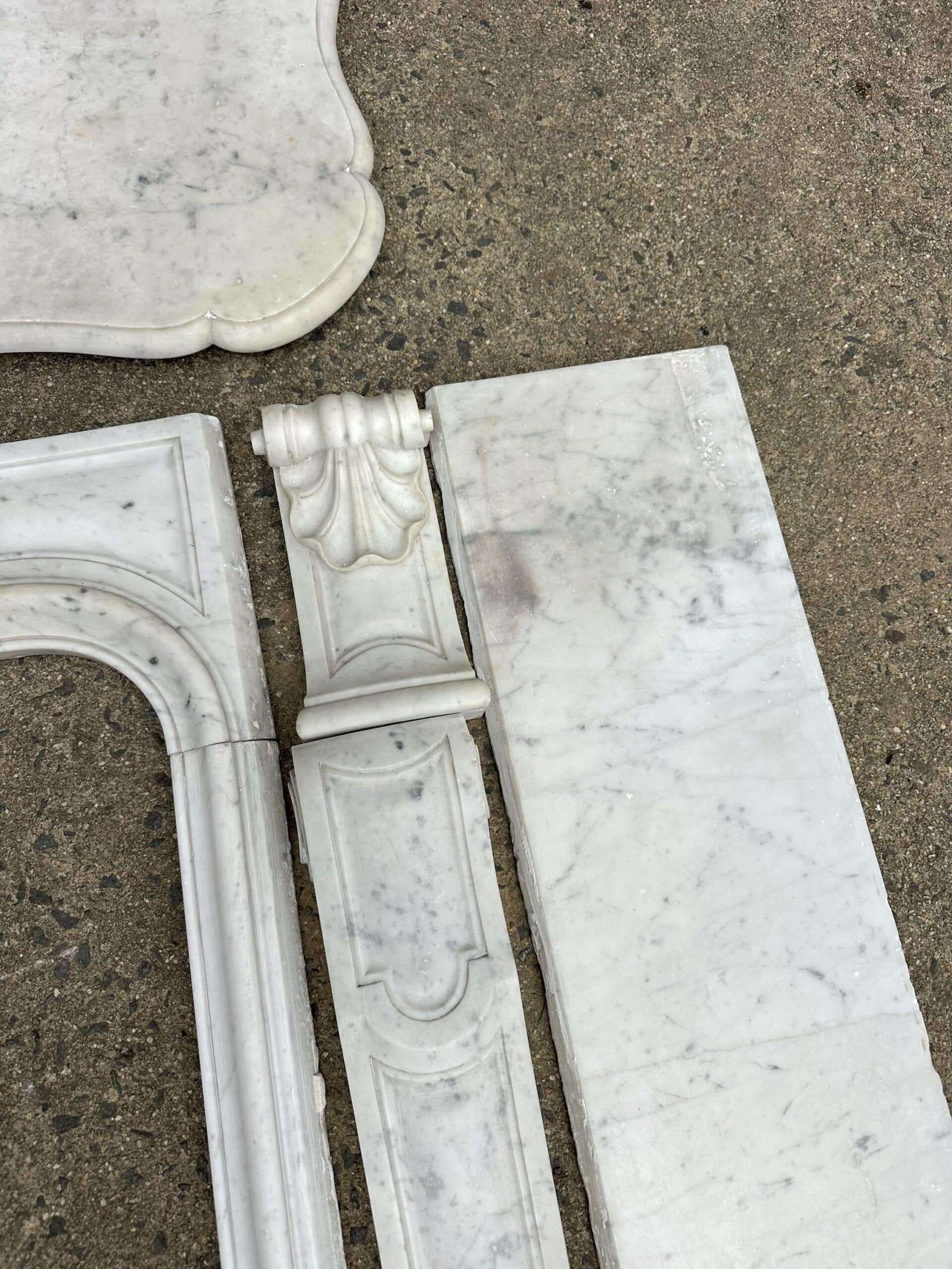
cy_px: 634
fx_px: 880
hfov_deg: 56.8
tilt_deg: -75.3
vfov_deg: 71.6
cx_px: 476
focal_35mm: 24
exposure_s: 1/8197
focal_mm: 6.86
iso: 80
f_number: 1.78
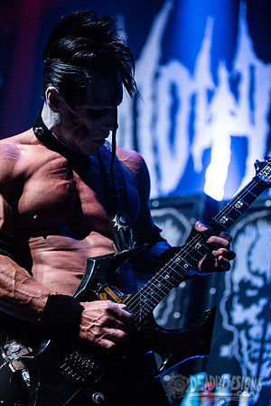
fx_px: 903
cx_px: 136
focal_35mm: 80
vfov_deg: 25.4
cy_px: 203
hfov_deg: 17.1
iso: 2000
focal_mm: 80
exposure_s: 1/200
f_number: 3.2
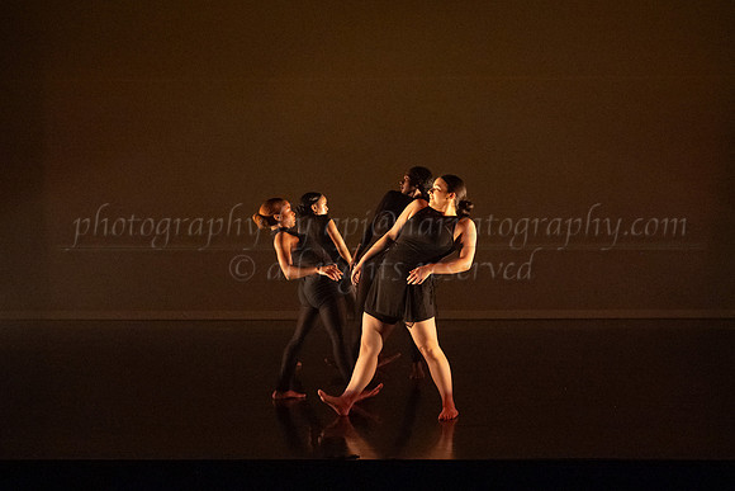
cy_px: 273
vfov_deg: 14.3
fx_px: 1952
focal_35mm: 96
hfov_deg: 21.3
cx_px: 395
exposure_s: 1/320
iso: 4000
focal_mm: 69
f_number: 3.2
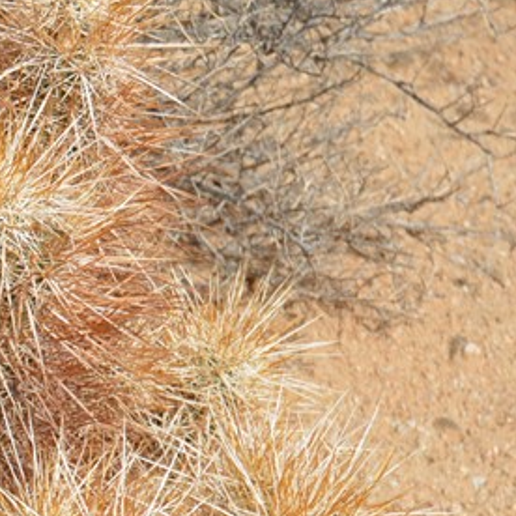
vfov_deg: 6.3
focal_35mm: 276
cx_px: -318
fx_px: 4649
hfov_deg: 6.3
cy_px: 475
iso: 400
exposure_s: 1/1600
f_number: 6.3
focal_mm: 55
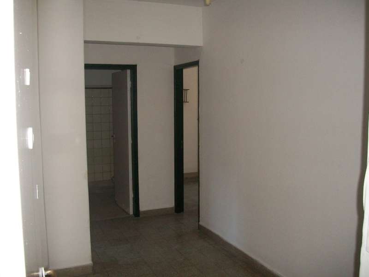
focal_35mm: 32
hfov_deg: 56.8
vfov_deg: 44.2
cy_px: 138
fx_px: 341
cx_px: 184
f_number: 2.9
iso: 160
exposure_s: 1/30
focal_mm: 5.7
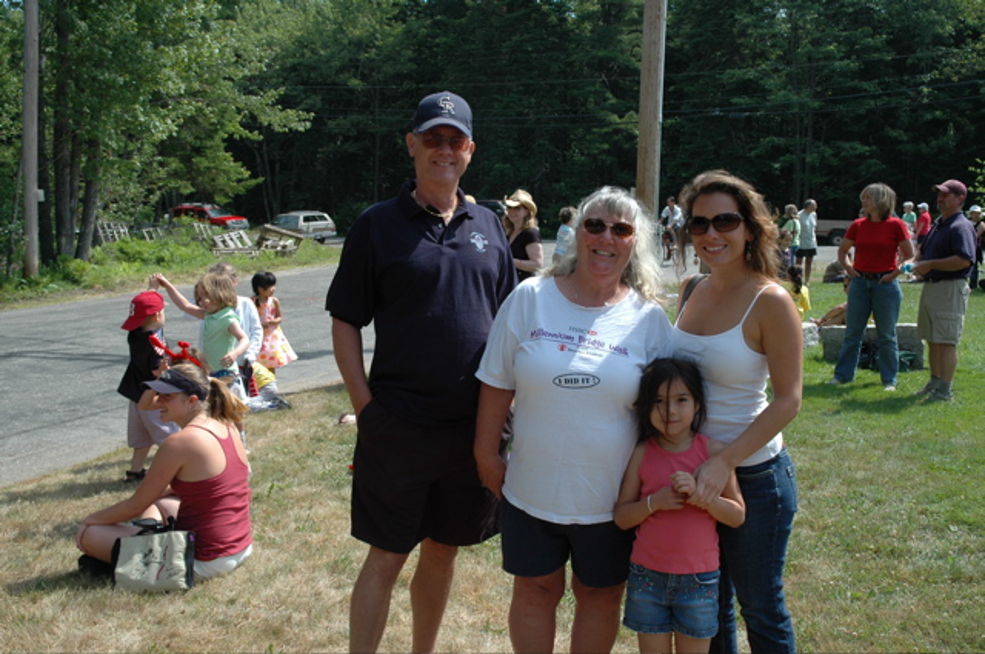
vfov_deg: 32.9
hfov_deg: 48.0
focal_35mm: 40
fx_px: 1107
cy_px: 327
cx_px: 492
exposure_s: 1/250
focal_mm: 27
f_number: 8
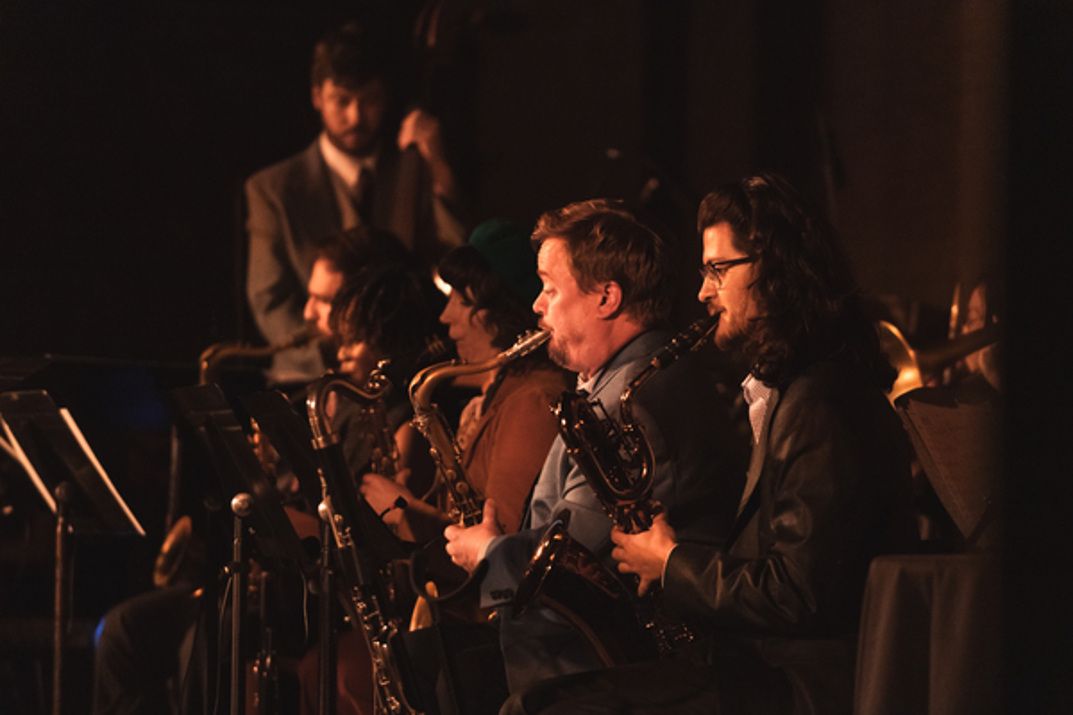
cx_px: 536
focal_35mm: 140
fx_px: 4172
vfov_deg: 9.8
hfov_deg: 14.7
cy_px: 358
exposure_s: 1/500
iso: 6400
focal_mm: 140
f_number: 3.5
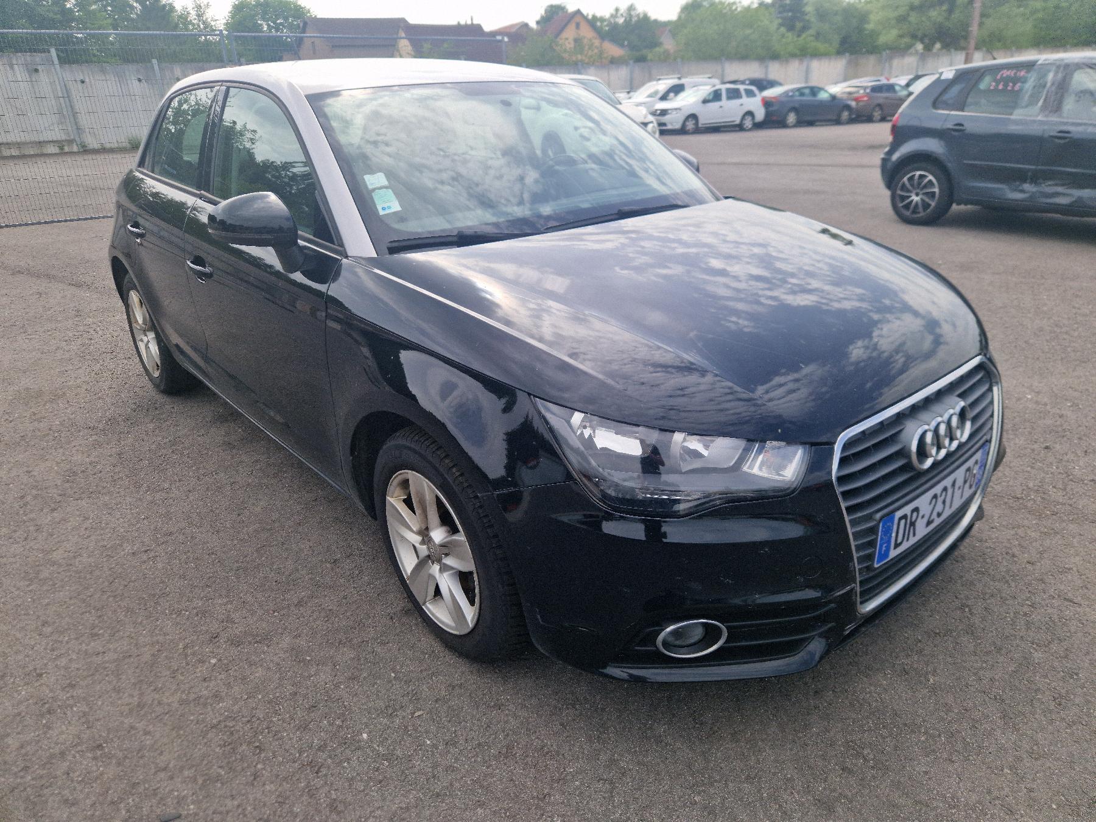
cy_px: 411
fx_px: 728
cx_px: 548
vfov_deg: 58.9
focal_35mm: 23
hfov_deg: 73.9
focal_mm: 5.4
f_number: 1.8
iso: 50
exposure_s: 1/1000
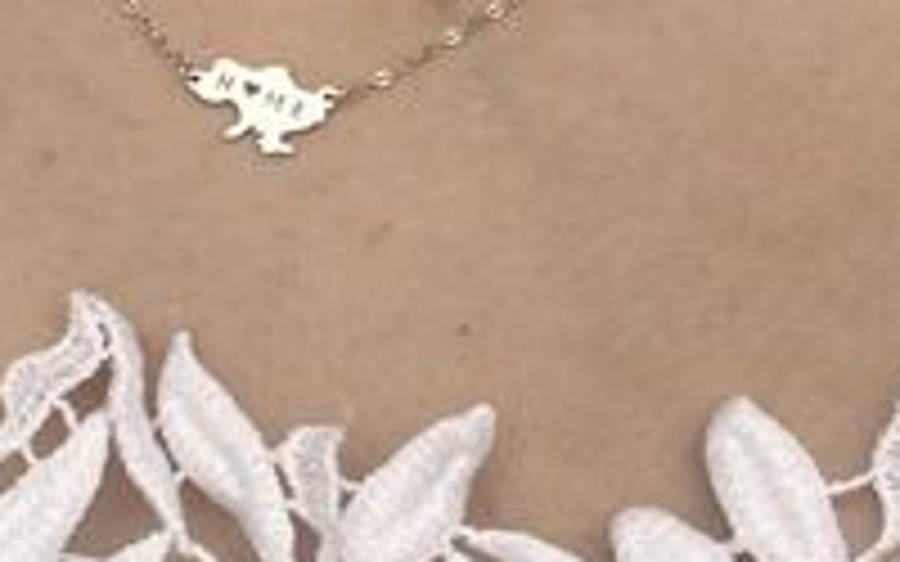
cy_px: 108
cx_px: 284
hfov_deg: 23.2
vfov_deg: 14.6
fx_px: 2183
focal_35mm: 89
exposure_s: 1/90
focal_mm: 2.71
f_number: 2.2
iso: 40
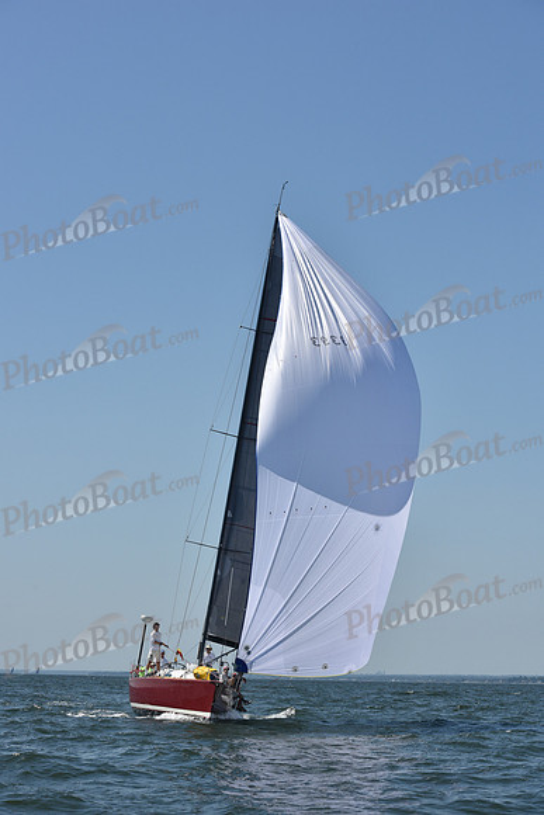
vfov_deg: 28.8
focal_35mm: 70
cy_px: 408
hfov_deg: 19.5
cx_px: 272
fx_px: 1586
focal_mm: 70
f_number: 10
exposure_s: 1/1250
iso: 250
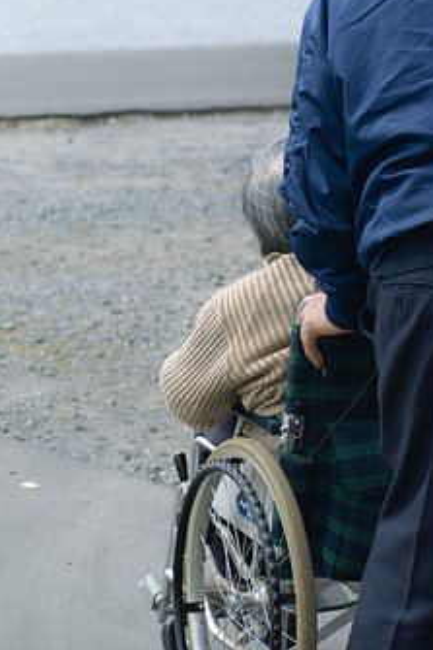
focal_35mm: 182
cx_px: 263
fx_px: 3287
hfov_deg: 7.5
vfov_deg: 11.3
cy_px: 268
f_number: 4.5
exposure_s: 1/800
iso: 200
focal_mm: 70
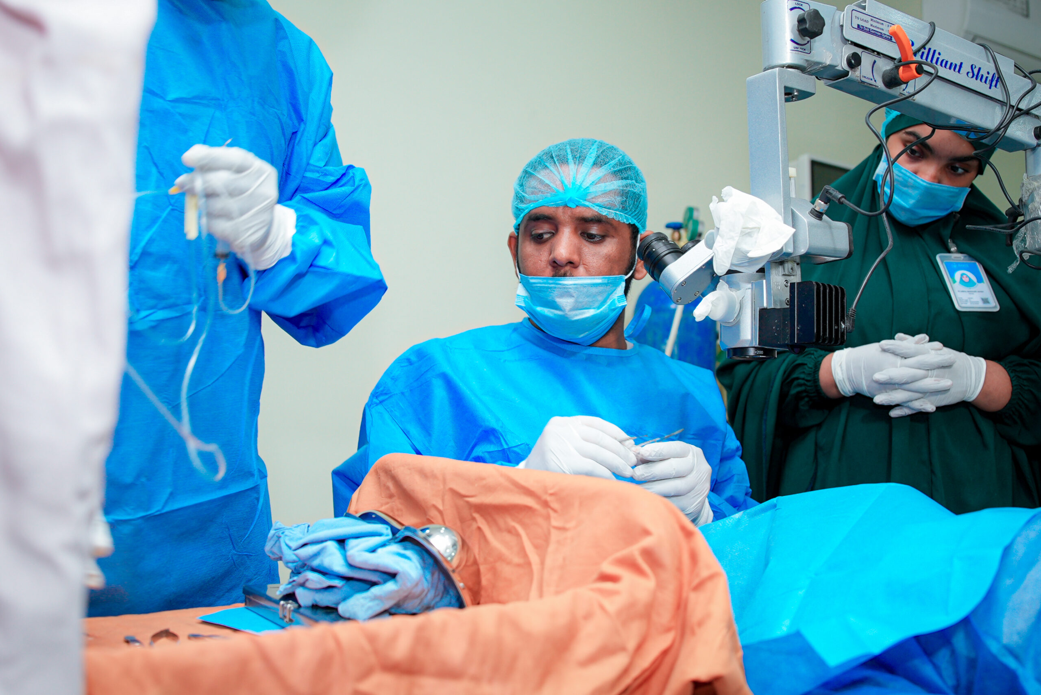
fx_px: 1041
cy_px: 348
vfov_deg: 36.9
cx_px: 520
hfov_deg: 53.1
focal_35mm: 36
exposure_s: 1/100
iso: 320
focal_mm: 24
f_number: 2.8
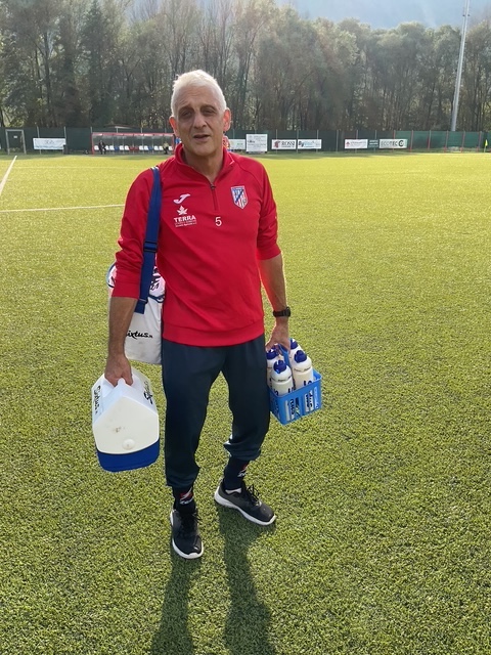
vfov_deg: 61.7
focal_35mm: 29
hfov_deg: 48.2
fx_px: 548
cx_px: 246
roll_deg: +0.4
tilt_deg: -21.4
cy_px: 328
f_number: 1.8
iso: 16
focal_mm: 3
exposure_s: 1/728
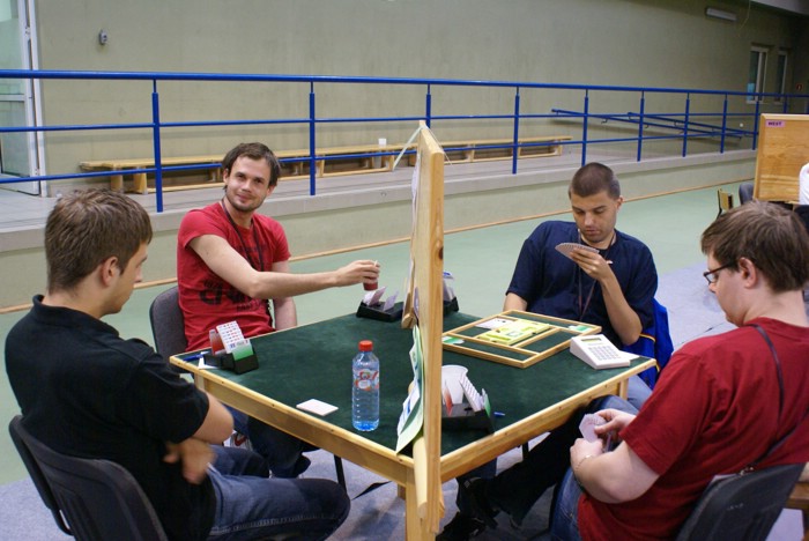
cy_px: 270
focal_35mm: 36
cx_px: 404
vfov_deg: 36.9
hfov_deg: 53.1
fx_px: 810
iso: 800
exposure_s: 1/30
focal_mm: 24
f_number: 5.6
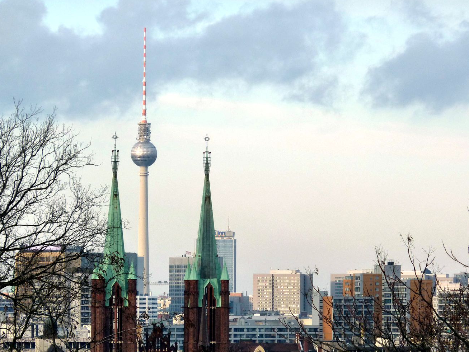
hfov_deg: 7.7
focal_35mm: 257
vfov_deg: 5.8
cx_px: 283
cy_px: 202
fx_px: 3483
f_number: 4.6
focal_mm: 34.4
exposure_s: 1/250
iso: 125
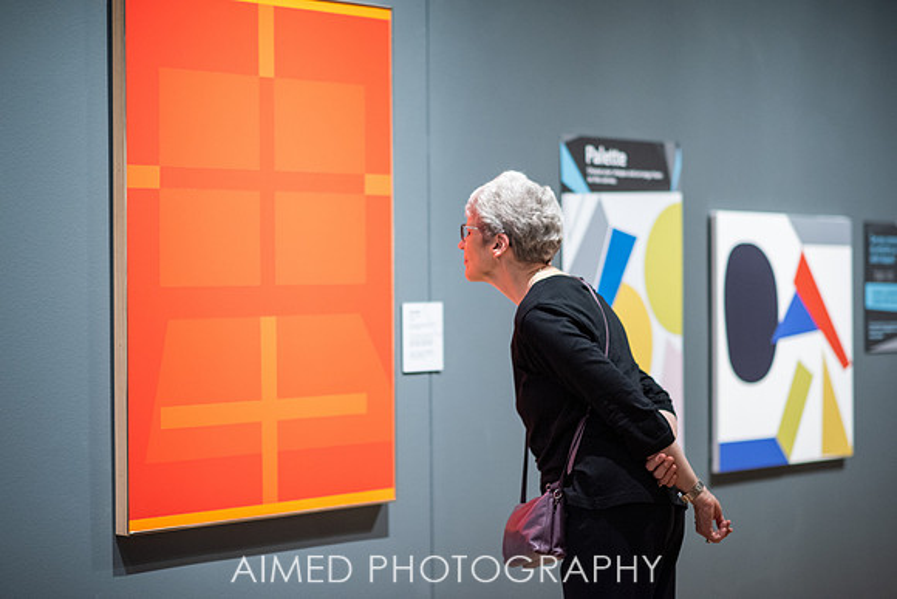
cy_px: 300
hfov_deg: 23.5
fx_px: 2158
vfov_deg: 15.8
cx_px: 444
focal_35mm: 87
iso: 1250
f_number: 1.4
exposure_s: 1/160
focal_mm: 85
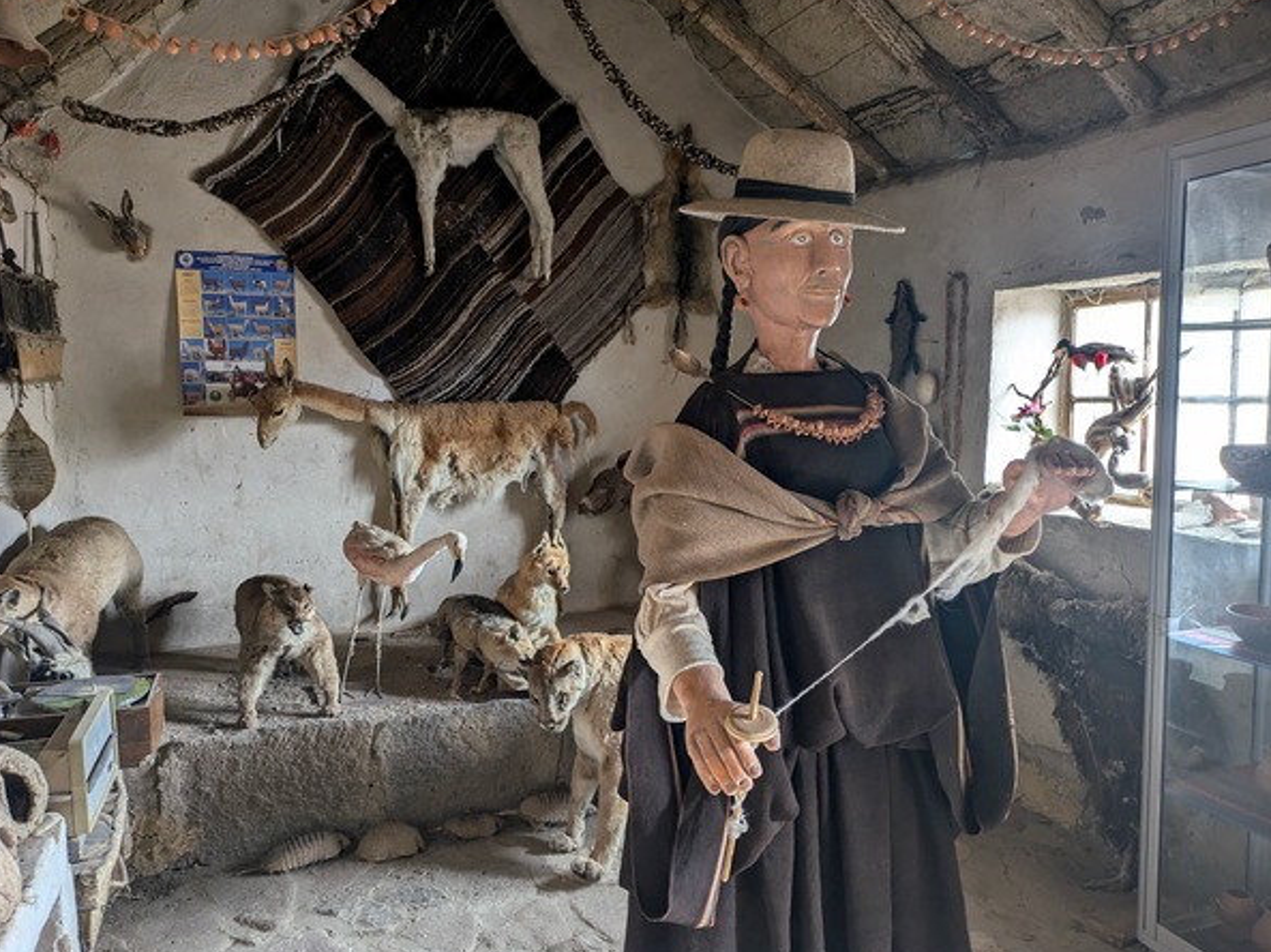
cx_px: 639
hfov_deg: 65.4
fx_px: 991
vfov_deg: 51.3
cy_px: 500
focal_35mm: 27
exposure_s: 1/25
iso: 67
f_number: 1.89
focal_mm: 5.43
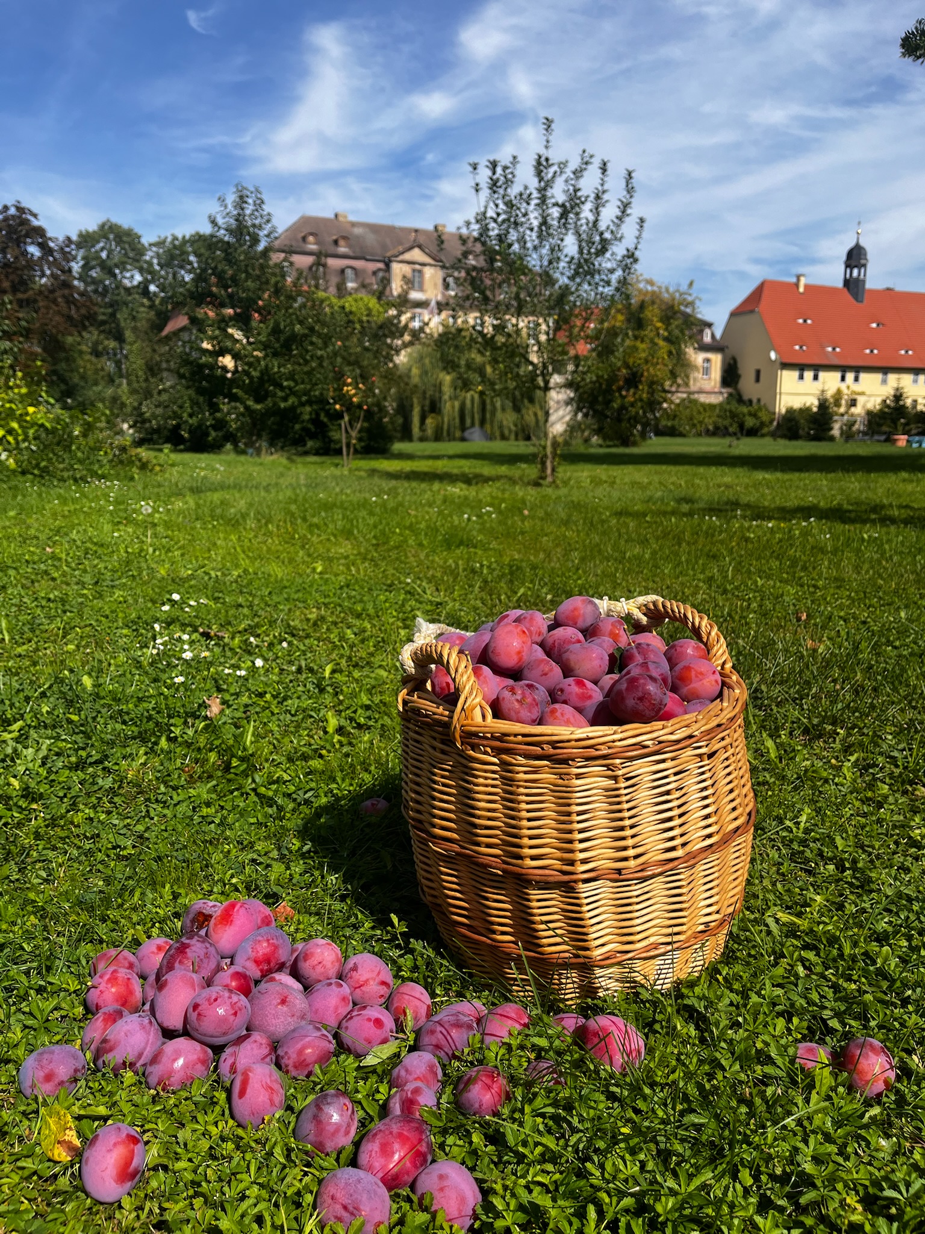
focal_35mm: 26
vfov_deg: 67.3
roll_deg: -0.6
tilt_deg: -11.1
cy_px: 617
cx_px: 462
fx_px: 926
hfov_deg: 53.1
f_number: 1.6
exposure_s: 1/3135
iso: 50
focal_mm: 5.1
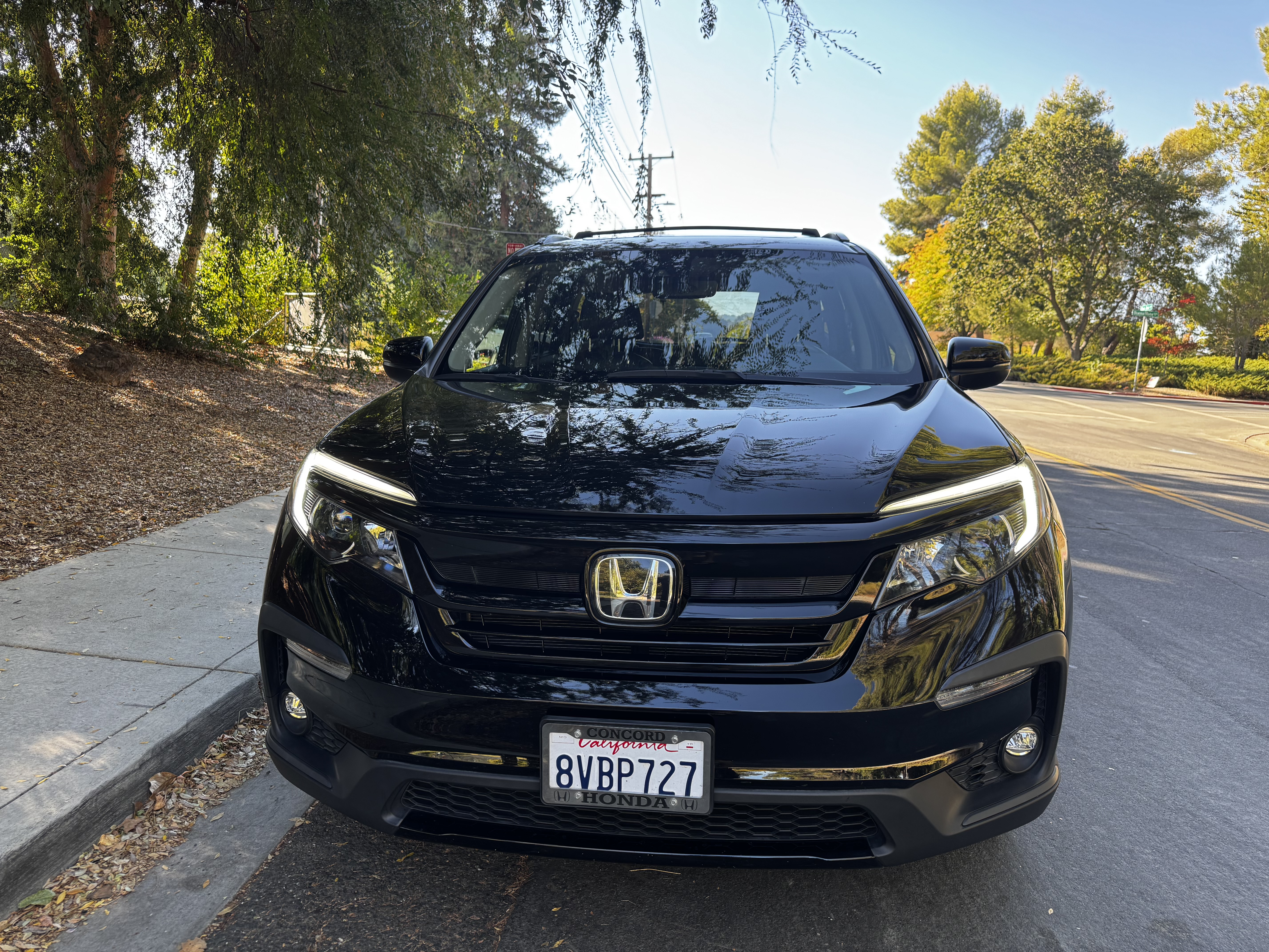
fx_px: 880
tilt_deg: -8.0
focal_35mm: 24
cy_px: 476
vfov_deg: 56.8
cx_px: 634
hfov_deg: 71.6
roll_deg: -4.3
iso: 100
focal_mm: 6.76
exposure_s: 1/147
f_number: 1.78
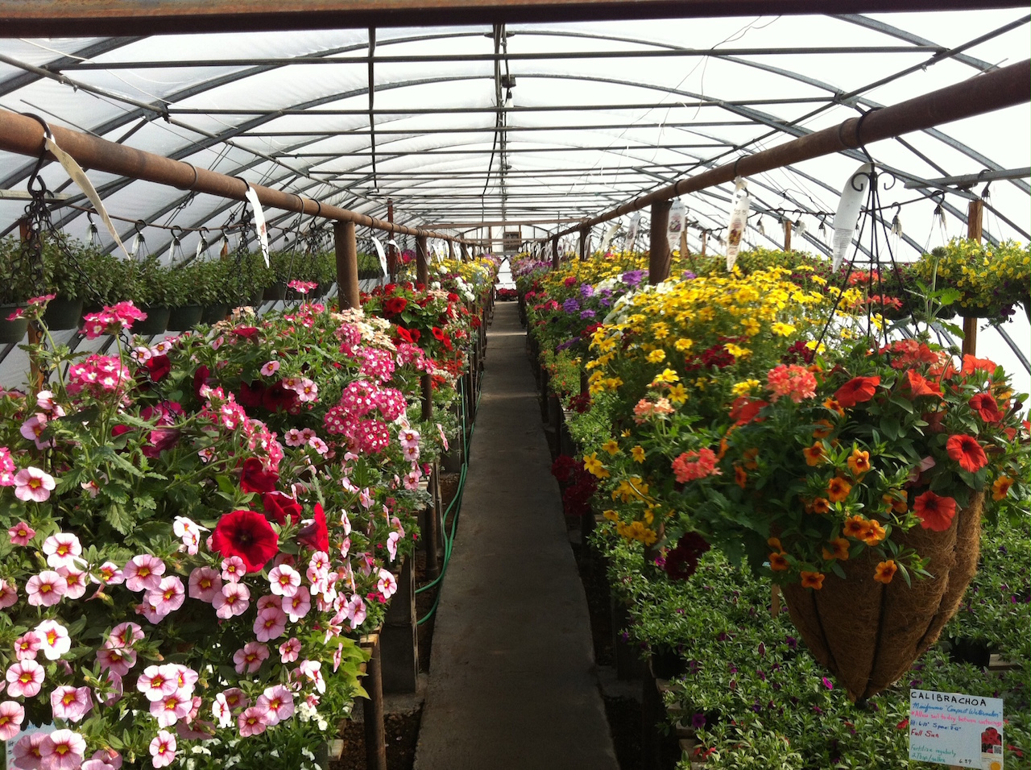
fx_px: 1041
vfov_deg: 40.6
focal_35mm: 35
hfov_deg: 52.7
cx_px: 516
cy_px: 385
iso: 80
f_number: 2.8
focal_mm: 3.85
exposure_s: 1/736
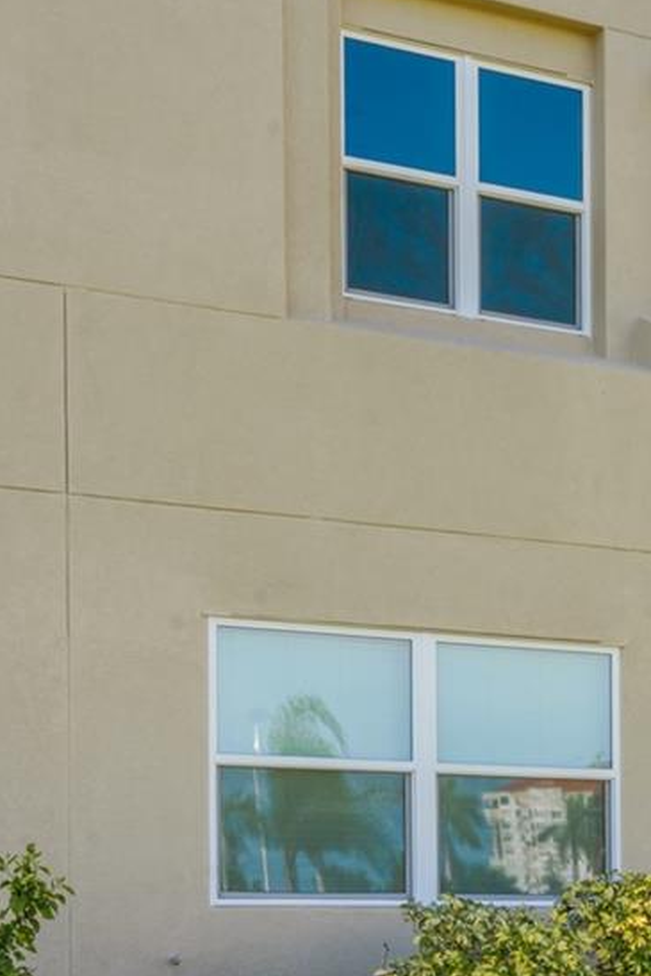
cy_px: 931
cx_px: 795
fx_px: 2060
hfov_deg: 17.1
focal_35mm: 76
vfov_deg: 25.6
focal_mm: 26
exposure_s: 1/30
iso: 100
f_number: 16
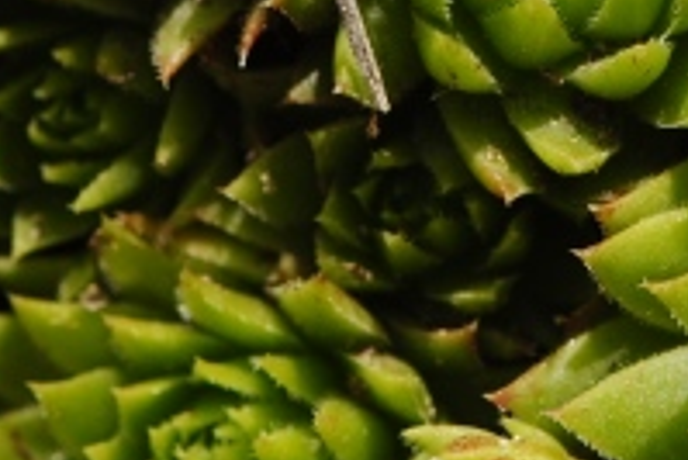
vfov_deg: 2.7
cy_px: 14
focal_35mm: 512
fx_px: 9792
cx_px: 564
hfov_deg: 4.0
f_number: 8
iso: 100
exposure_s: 1/320
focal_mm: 85
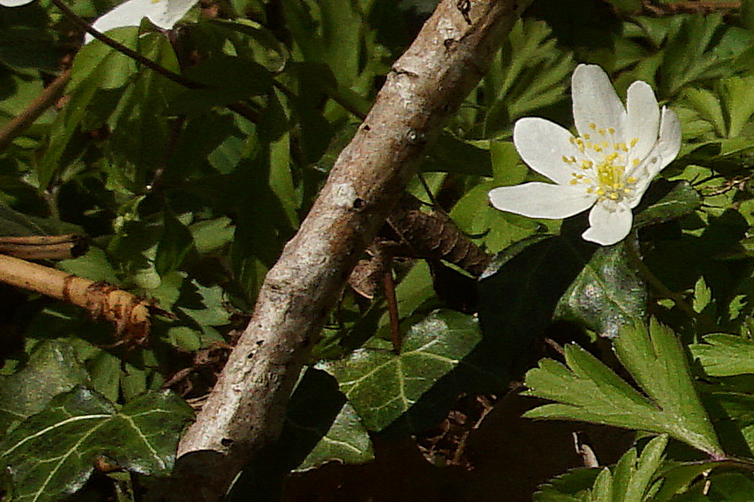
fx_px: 4794
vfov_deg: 6.0
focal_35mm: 229
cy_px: 197
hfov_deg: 8.8
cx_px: 1072
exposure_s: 1/160
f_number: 16
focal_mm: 22
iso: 200
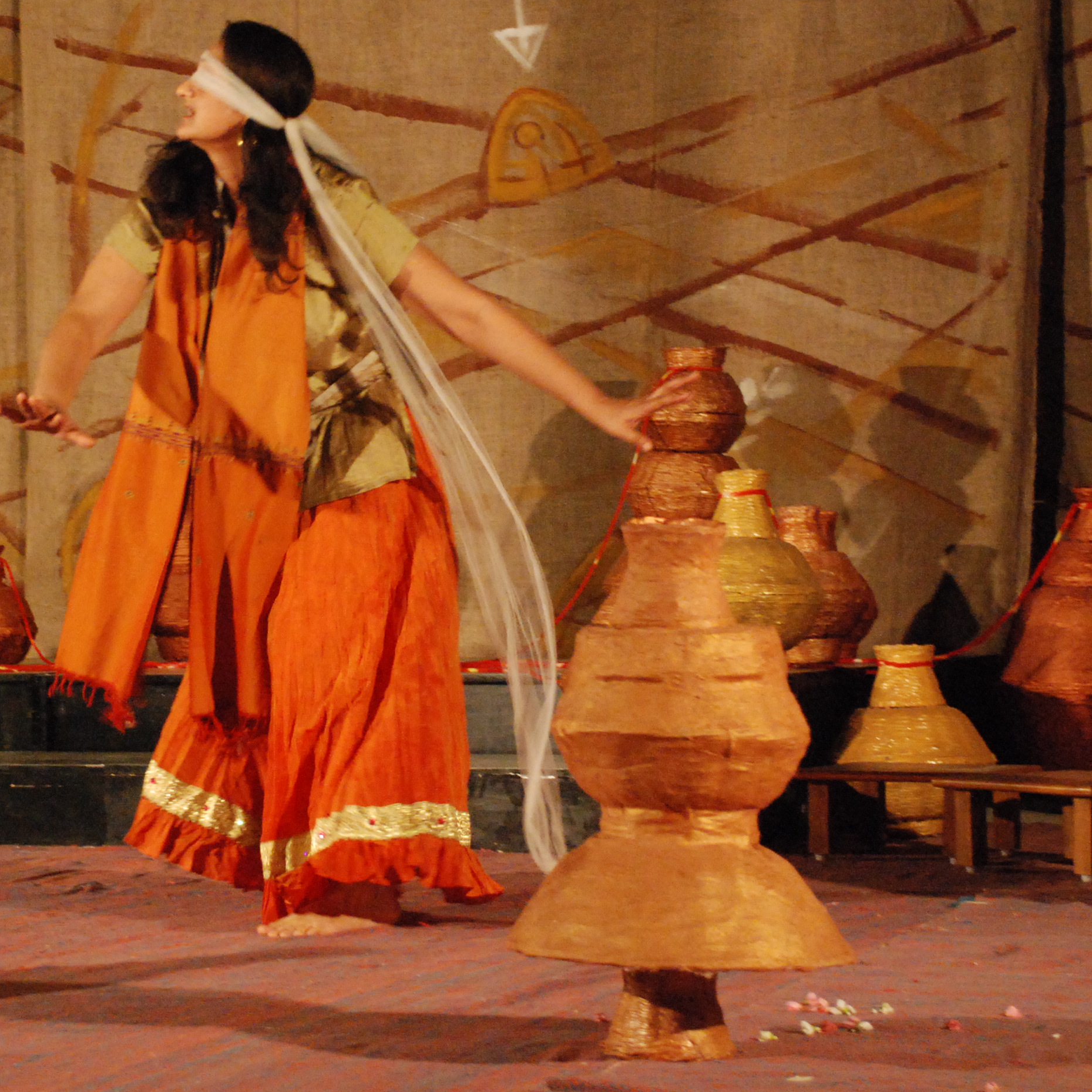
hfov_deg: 14.9
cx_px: 357
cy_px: 422
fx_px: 4176
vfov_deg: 14.9
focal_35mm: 117
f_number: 4.8
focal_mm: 44
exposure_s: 1/60
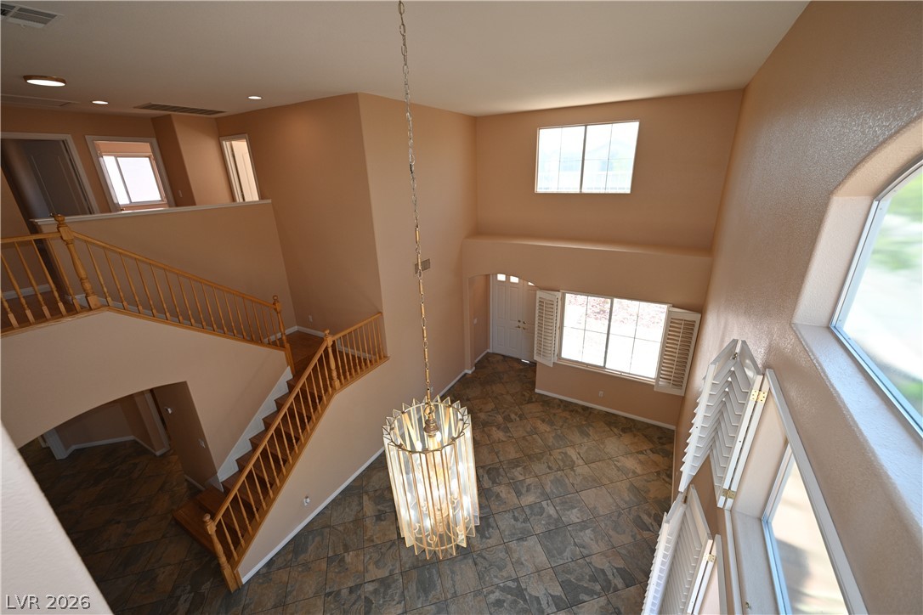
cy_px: 308
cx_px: 462
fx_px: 359
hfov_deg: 104.3
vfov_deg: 81.2
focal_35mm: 14
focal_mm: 14
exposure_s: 1/60
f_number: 4
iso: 360
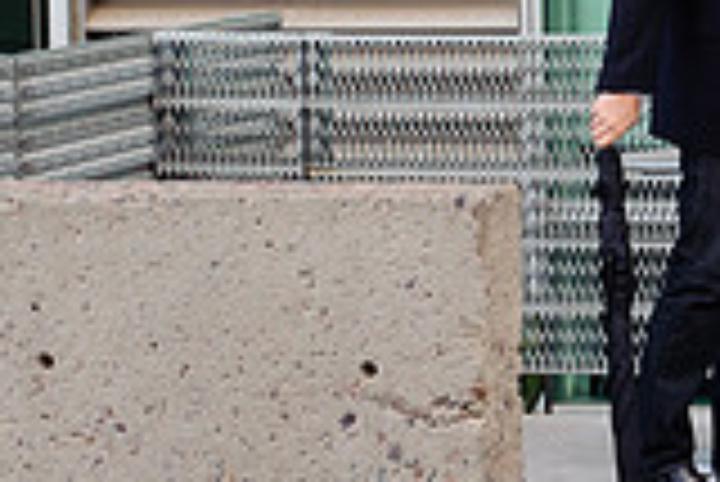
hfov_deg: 11.2
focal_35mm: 181
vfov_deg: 7.6
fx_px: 3623
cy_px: 18
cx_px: 828
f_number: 6.3
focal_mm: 50
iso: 800
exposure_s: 1/160
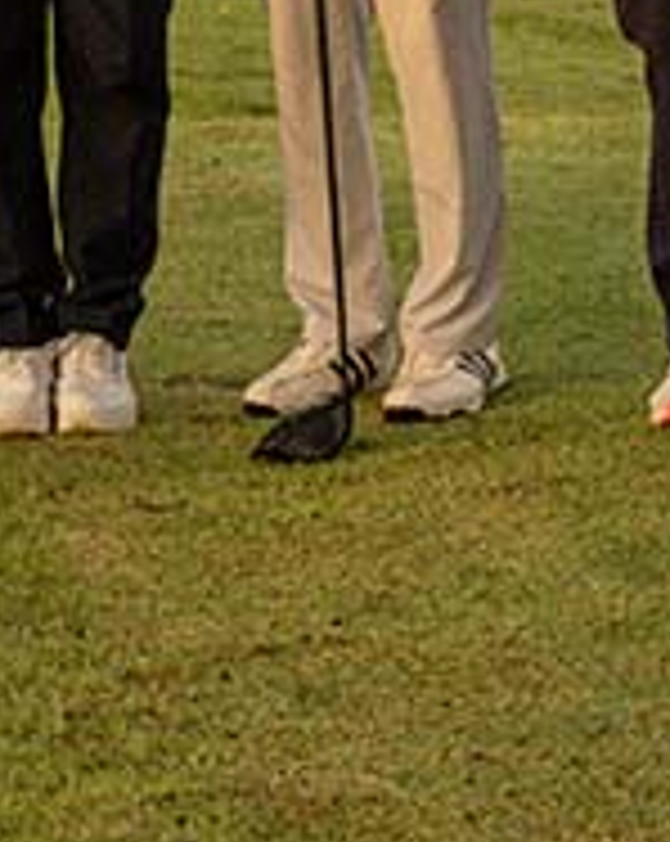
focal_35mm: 198
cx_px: -306
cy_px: -275
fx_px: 4920
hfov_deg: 7.7
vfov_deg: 9.6
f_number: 8
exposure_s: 1/1250
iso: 3200
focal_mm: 41
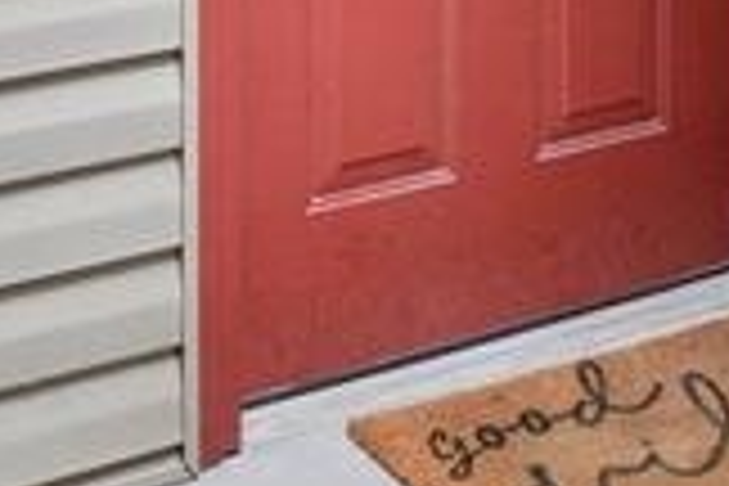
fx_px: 2109
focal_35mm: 104
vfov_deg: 11.2
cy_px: -652
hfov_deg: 19.5
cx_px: 198
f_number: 8
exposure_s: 1/20
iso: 400
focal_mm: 11
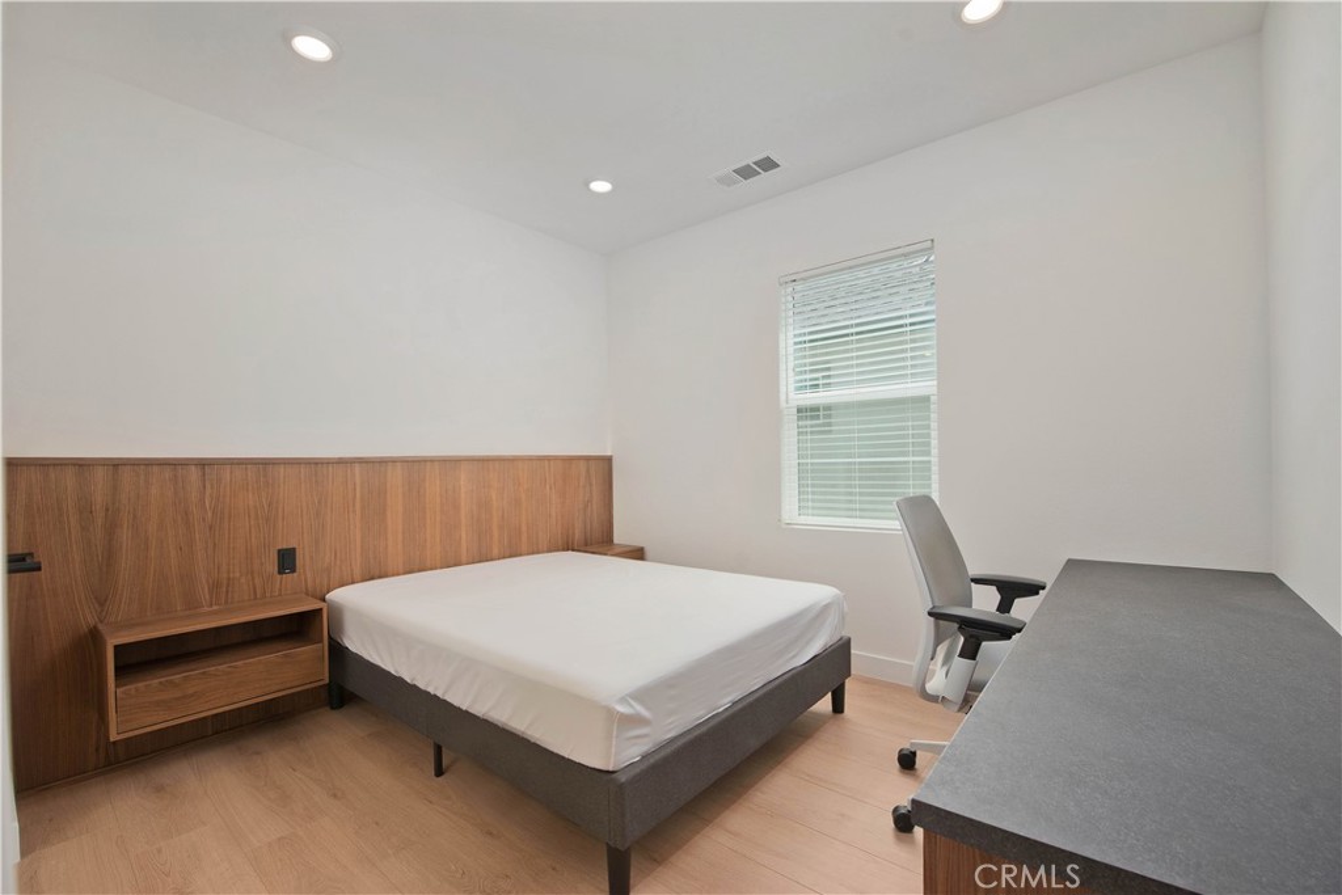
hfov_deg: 100.4
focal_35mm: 15
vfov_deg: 77.3
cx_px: 671
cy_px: 448
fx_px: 559
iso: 400
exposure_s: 1/400
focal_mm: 15
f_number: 5.6
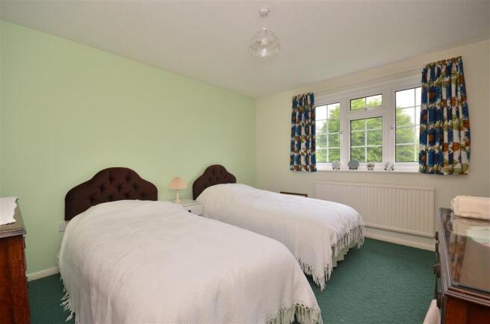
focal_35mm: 15
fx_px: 204
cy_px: 162
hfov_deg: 100.5
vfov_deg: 77.0
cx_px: 245
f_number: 9
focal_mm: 10
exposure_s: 1/4
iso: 640
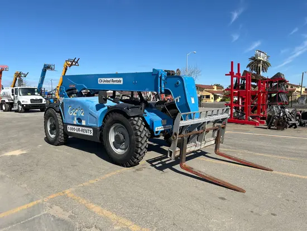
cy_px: 116
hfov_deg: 67.3
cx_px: 154
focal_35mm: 26
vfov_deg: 53.1
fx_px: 231
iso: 50
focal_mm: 5.7
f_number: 1.5
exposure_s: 1/5319
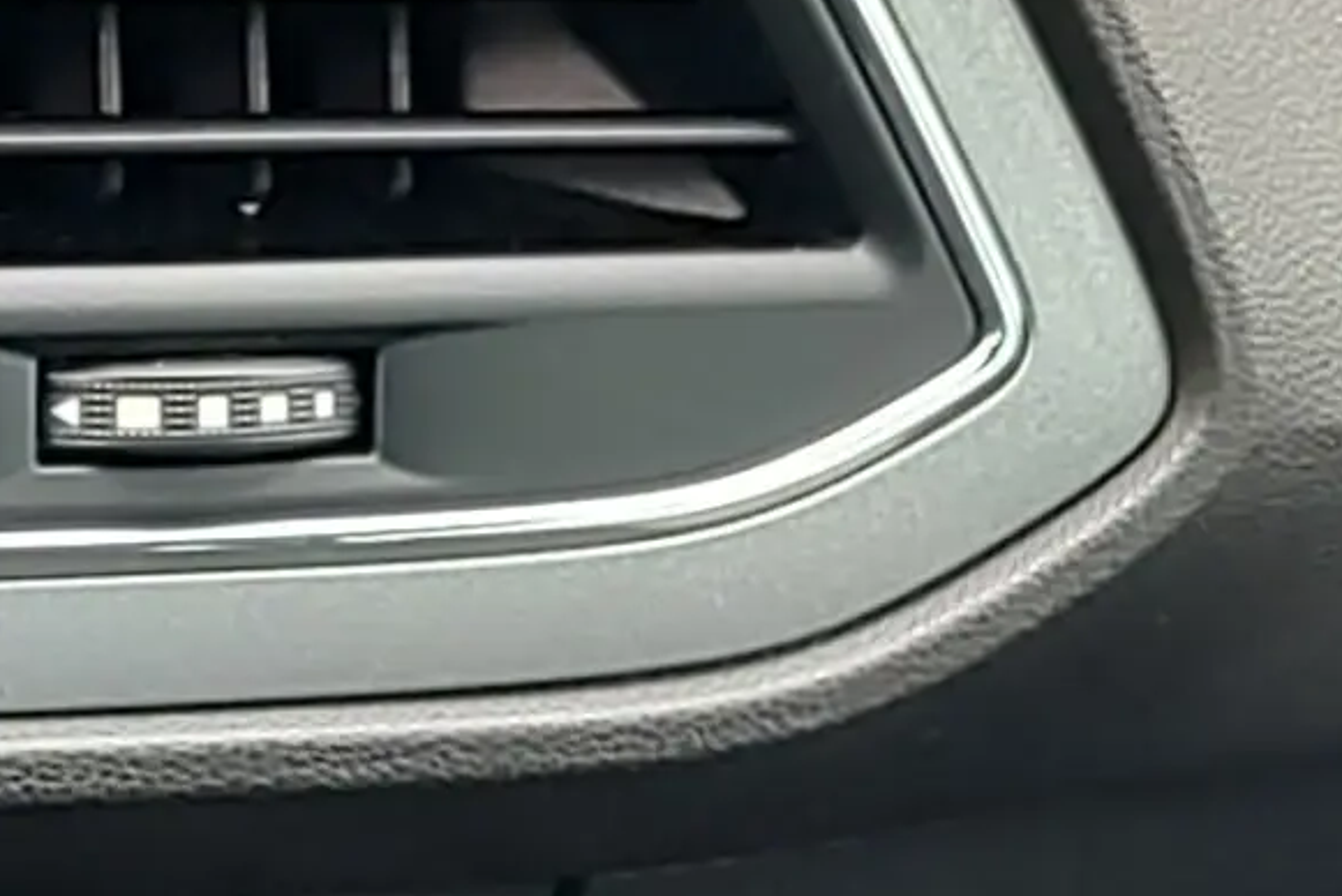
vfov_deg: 8.6
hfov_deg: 12.9
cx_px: 62
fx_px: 5893
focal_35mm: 158
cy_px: 1129
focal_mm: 5.56
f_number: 1.8
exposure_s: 1/100
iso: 156
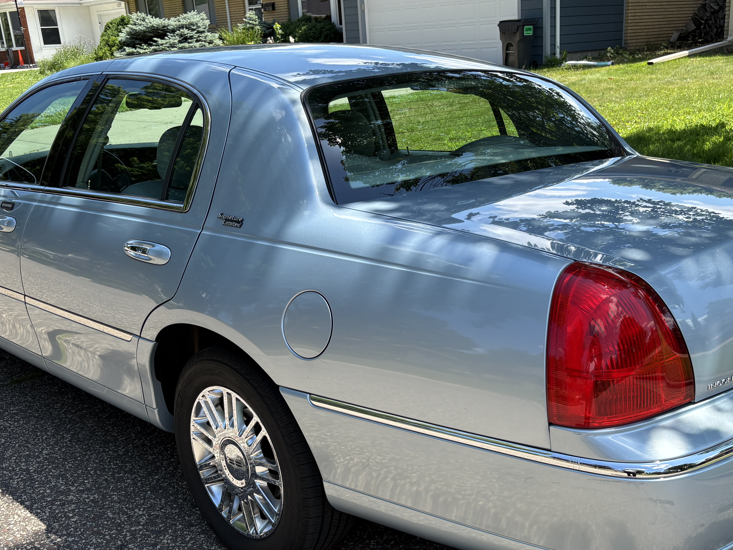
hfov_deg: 46.7
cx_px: 403
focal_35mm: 40
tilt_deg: -20.1
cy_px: 351
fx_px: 847
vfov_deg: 35.7
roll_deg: +3.8
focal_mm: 5.96
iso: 50
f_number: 1.6
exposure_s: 1/1239
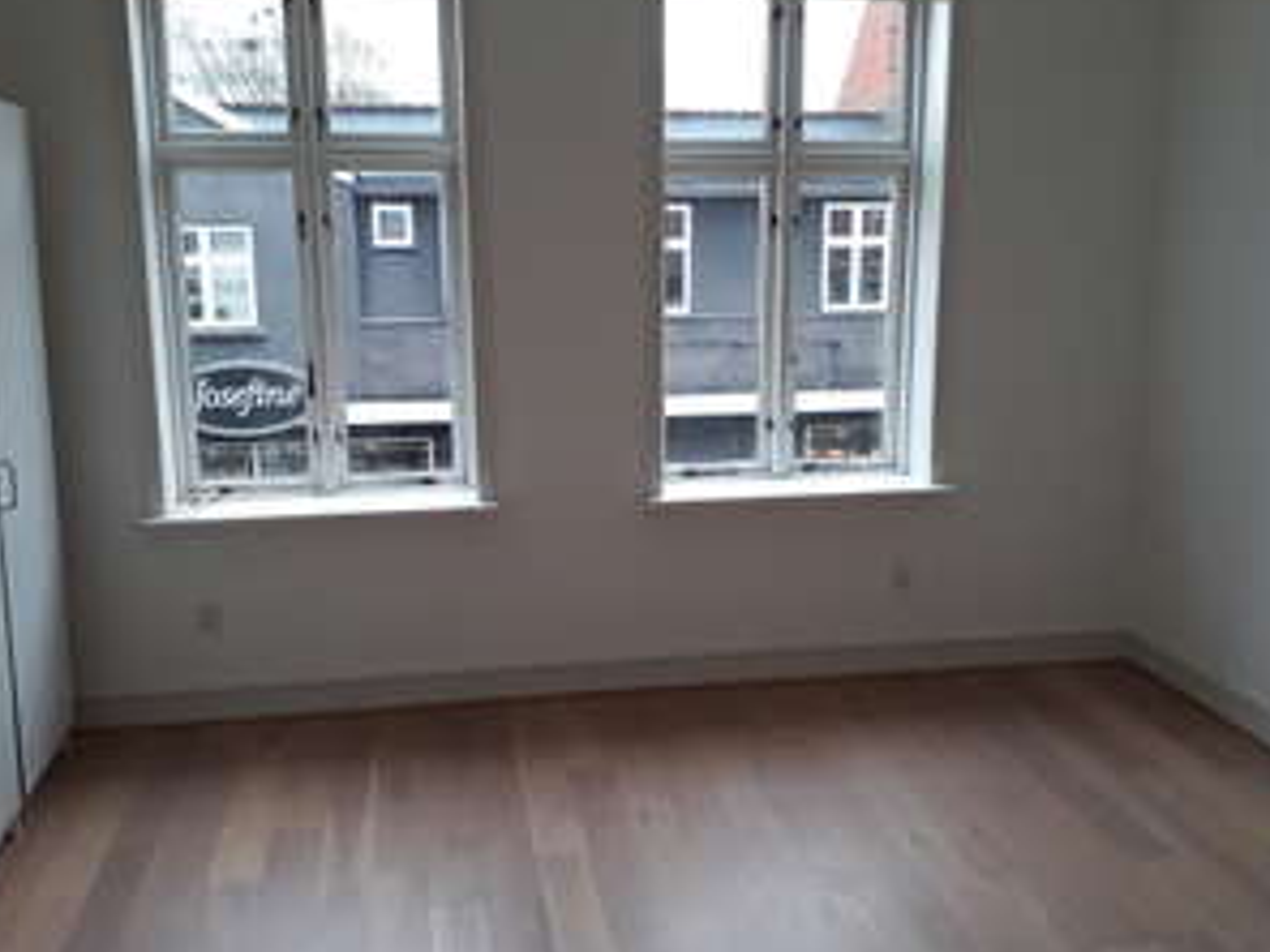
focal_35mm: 34
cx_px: 611
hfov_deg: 53.9
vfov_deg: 41.8
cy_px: 467
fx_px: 1247
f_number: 1.9
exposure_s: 1/33
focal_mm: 3.6
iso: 40
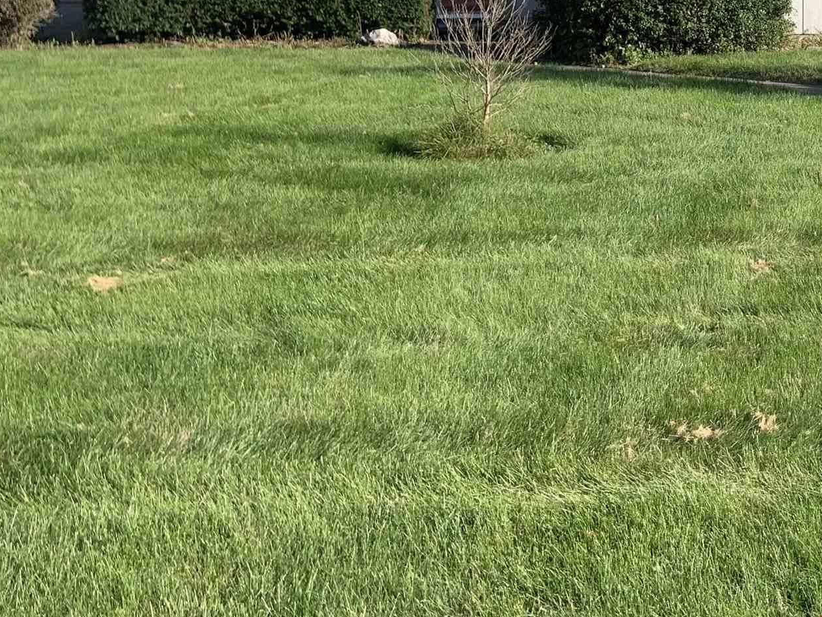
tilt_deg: +1.0
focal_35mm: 64
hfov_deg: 28.5
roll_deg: -0.7
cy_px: -107
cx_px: 809
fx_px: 1520
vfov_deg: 21.4
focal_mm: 4.25
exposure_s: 1/1136
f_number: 1.8
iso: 25
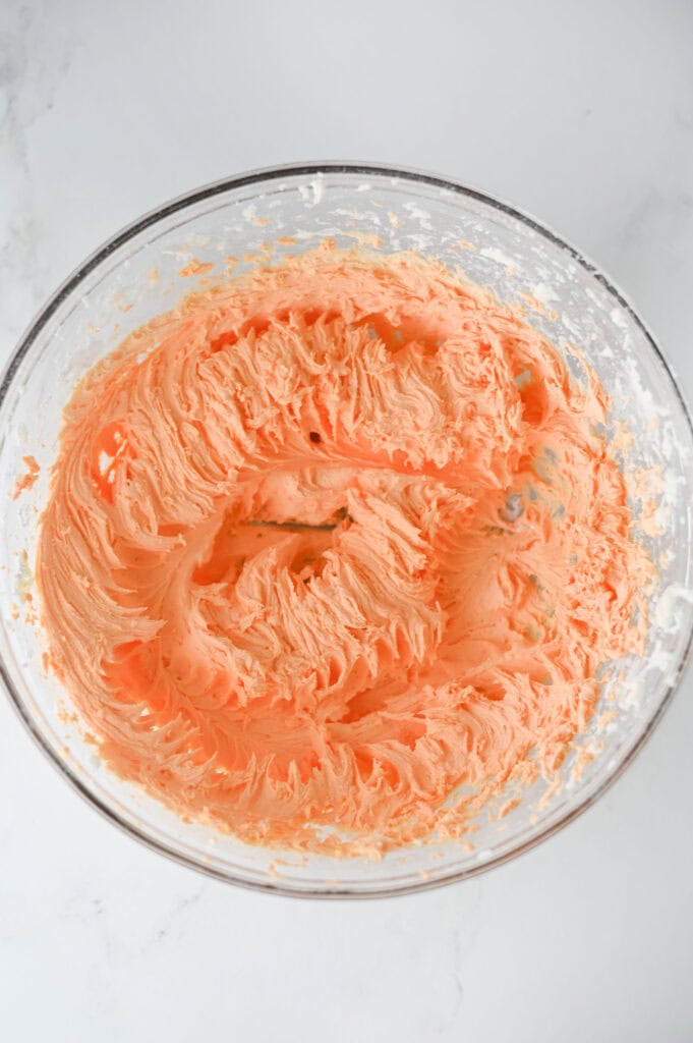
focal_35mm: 50
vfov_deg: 39.6
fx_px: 1446
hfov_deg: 26.9
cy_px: 522
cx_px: 346
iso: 100
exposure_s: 1/160
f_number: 3.2
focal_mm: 50
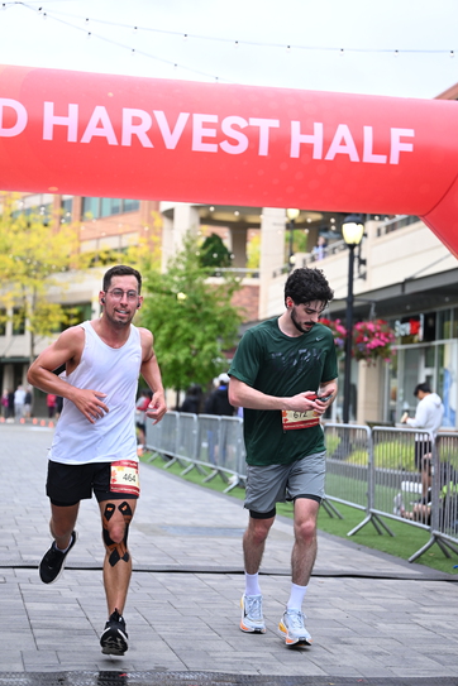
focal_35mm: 72
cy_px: 345
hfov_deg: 18.9
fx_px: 1374
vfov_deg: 28.1
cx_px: 230
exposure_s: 1/1600
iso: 1000
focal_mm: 71
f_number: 2.8
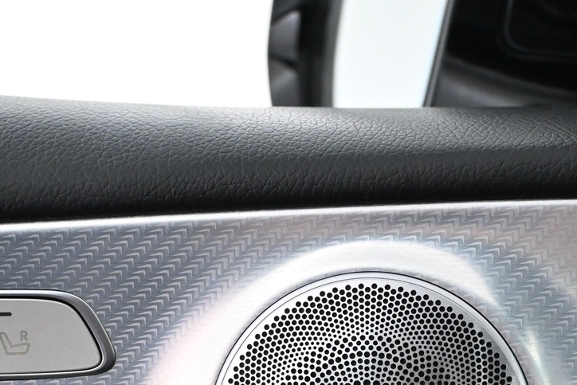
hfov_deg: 21.6
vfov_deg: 14.3
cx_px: 370
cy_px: 403
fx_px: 1507
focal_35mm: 94
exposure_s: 1/80
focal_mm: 28
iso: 3200
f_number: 4.5
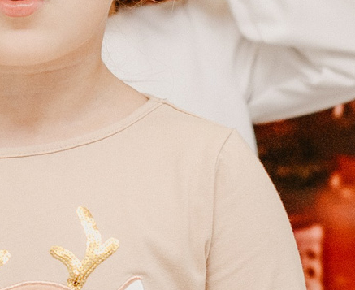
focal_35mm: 366
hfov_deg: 5.2
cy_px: 233
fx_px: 3877
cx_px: 79
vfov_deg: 4.3
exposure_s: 1/160
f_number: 4.5
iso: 320
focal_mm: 50
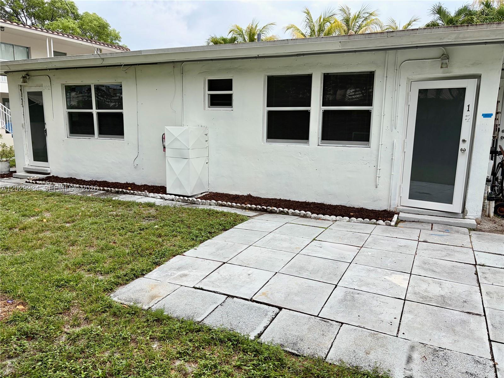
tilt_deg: -10.3
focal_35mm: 26
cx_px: 252
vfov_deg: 53.1
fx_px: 379
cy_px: 189
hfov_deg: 67.3
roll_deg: +0.2
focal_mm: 5.96
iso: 50
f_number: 1.6
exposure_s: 1/1953
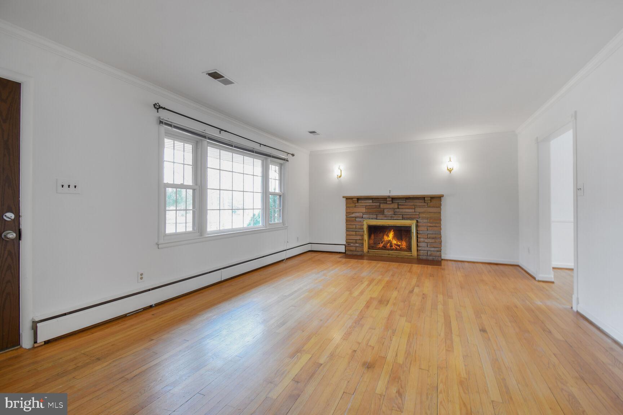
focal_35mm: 15
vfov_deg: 77.3
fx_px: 260
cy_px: 208
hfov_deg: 100.4
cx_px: 312
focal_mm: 10
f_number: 8
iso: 200
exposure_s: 1/5
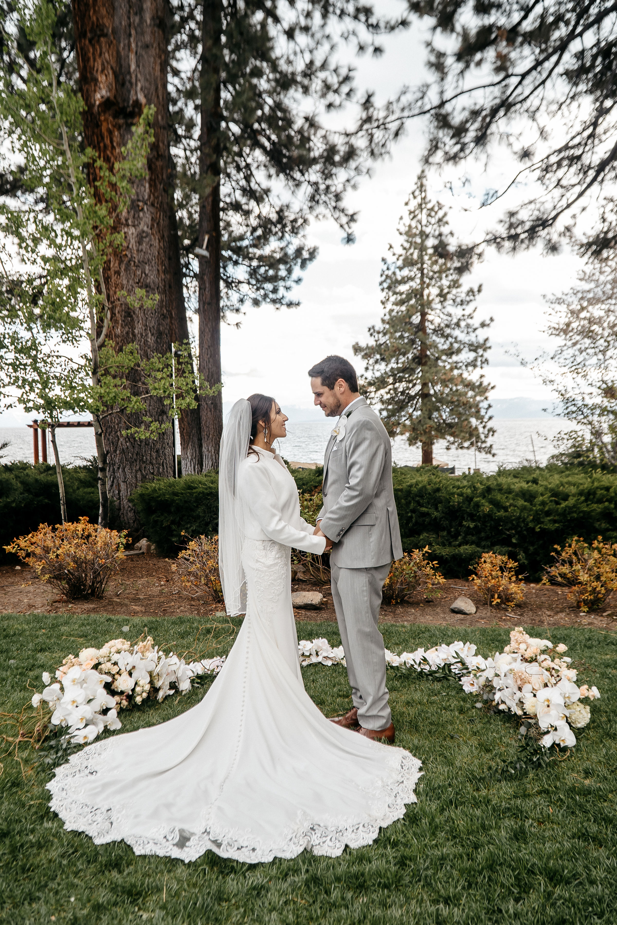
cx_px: 308
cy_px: 462
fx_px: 771
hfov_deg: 43.6
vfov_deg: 61.9
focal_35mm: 30
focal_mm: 20
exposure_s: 1/160
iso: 100
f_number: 4
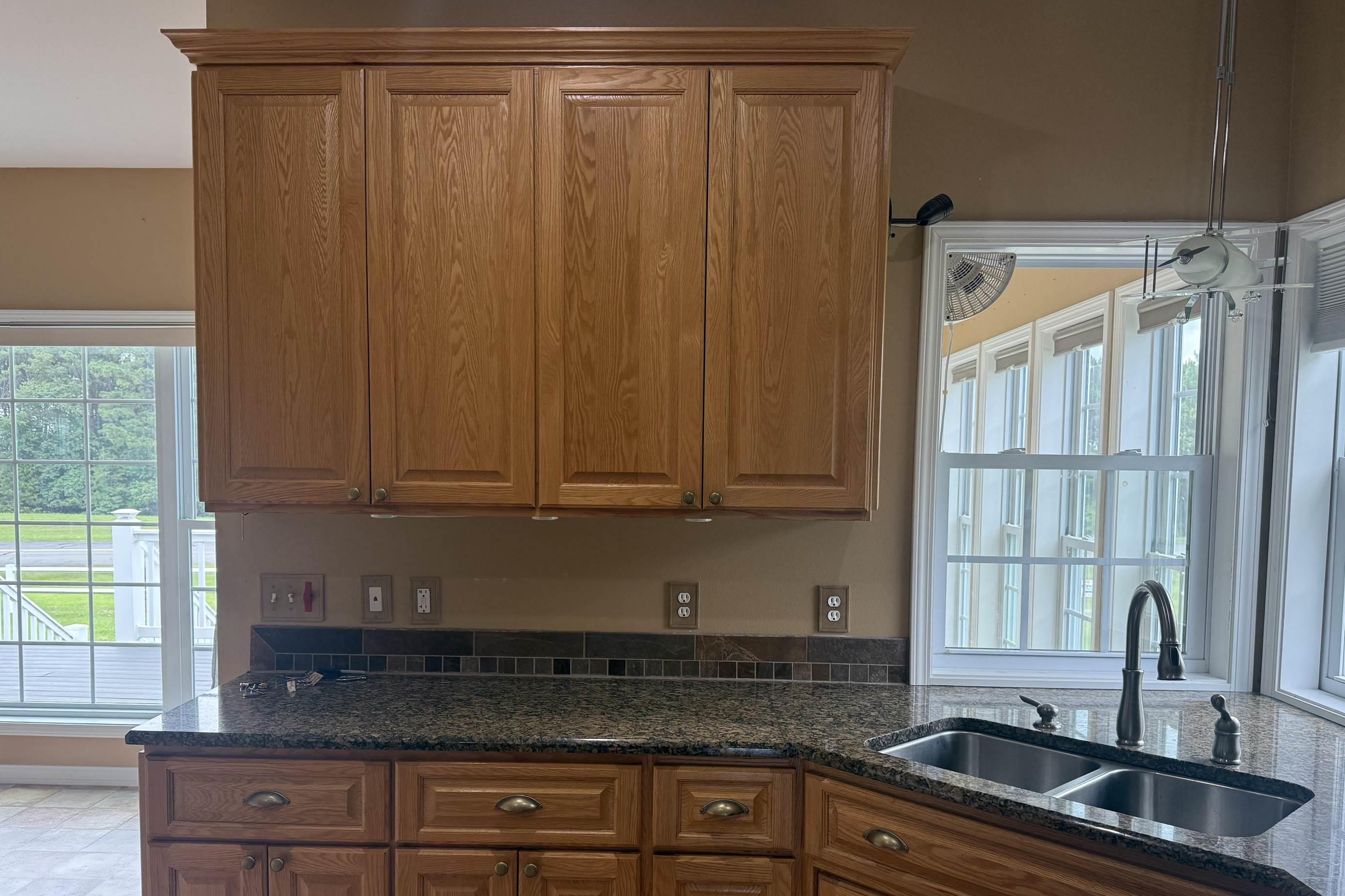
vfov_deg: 46.2
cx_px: 659
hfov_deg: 65.5
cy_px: 534
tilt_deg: -4.4
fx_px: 1046
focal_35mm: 28
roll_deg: -0.8
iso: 160
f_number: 1.78
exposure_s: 1/228
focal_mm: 6.76
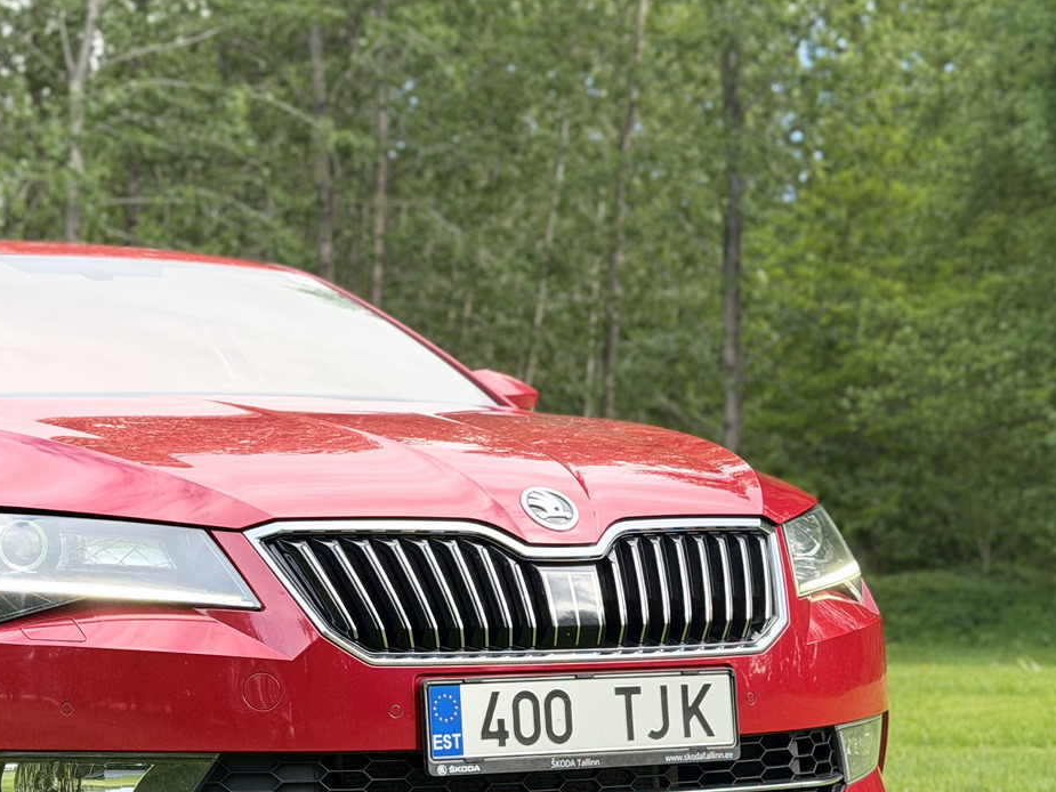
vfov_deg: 17.8
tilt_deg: +3.5
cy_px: 427
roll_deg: +0.3
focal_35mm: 83
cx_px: 186
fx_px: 2532
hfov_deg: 23.2
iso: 100
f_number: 1.78
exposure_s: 1/530
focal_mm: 6.76
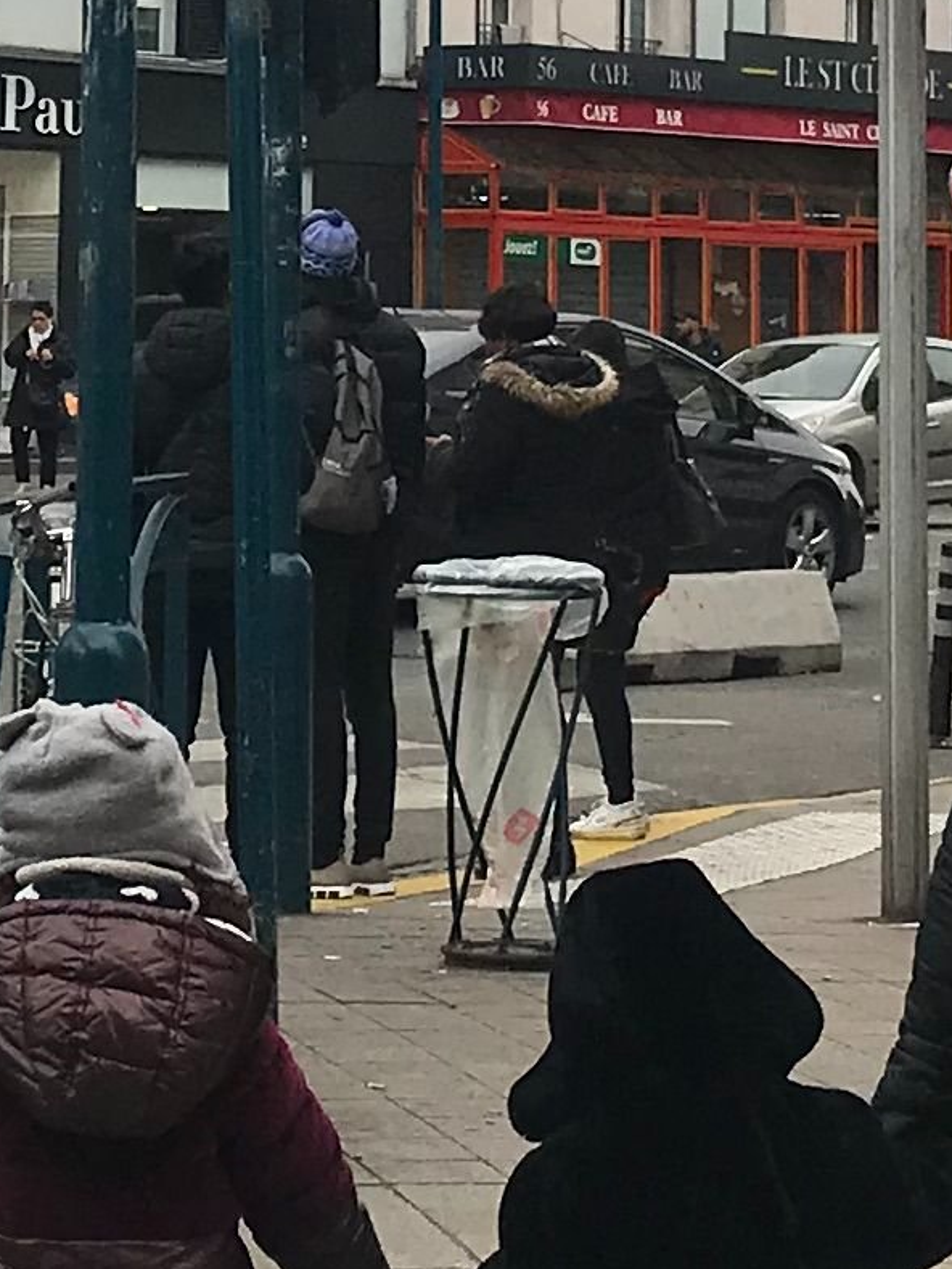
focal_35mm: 143
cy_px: -48
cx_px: 92
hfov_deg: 10.3
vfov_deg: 13.6
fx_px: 5242
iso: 20
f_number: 1.8
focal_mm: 3.99
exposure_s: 1/370
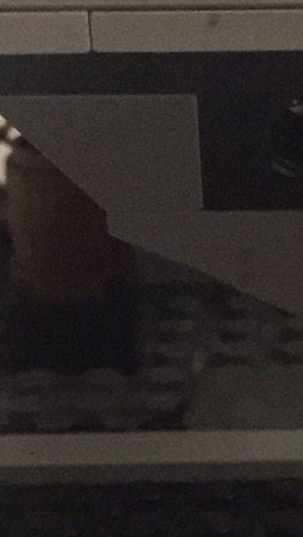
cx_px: 365
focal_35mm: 143
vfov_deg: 14.8
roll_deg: -0.4
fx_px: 2038
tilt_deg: -24.6
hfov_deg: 8.4
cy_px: 544
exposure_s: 1/15
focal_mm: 4.15
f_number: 2.2
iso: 800
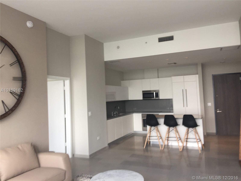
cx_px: 120
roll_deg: +0.7
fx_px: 202
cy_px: 90
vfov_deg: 48.2
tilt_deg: -0.3
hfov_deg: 61.7
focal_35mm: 29
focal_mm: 4.15
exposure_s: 1/60
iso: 40
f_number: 2.2
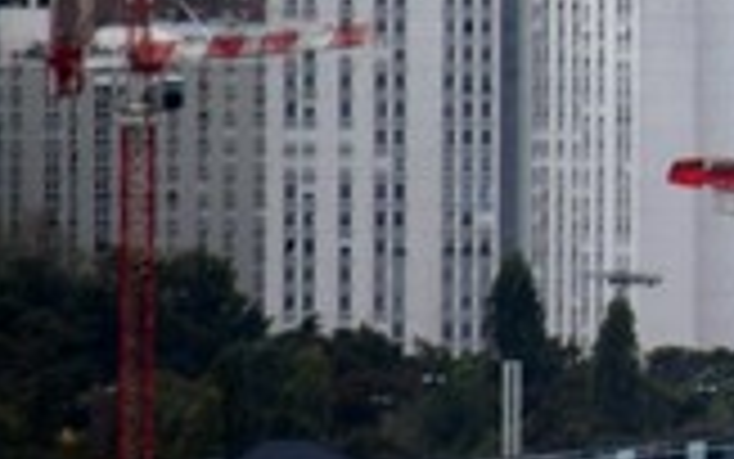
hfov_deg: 1.1
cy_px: 20
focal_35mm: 1872
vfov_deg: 0.7
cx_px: 1792
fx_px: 37460
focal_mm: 250
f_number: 6.3
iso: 200
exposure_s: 1/640
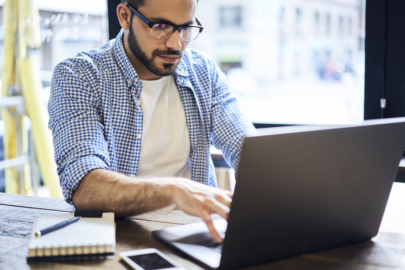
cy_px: 135
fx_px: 619
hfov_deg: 36.2
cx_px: 202
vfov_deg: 24.6
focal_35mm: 55
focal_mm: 55
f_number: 1.8
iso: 250
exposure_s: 1/100
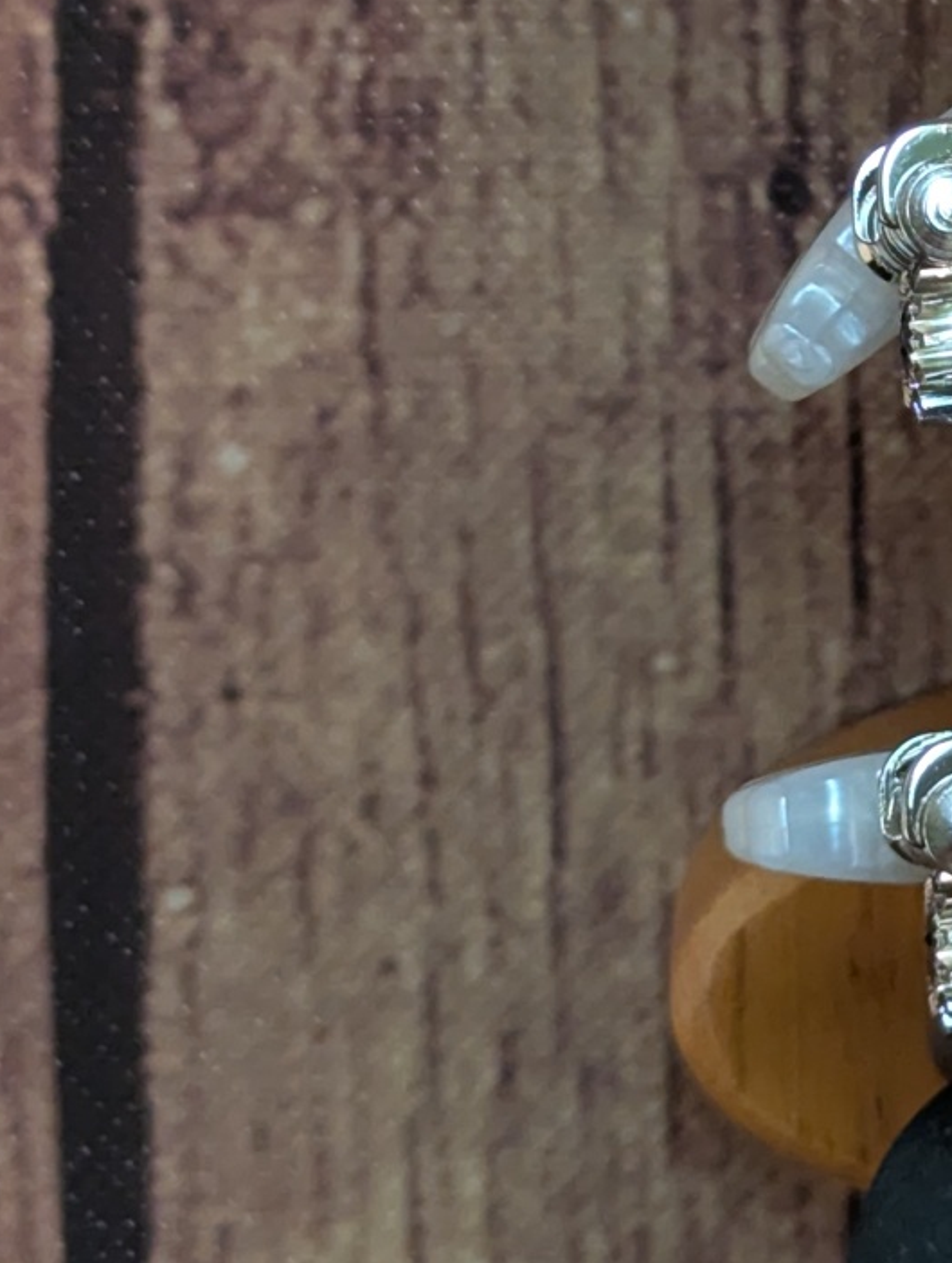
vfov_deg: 12.0
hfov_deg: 8.8
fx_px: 5996
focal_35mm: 164
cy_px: 288
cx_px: 1602
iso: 275
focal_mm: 6.81
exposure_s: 1/120
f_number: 1.85
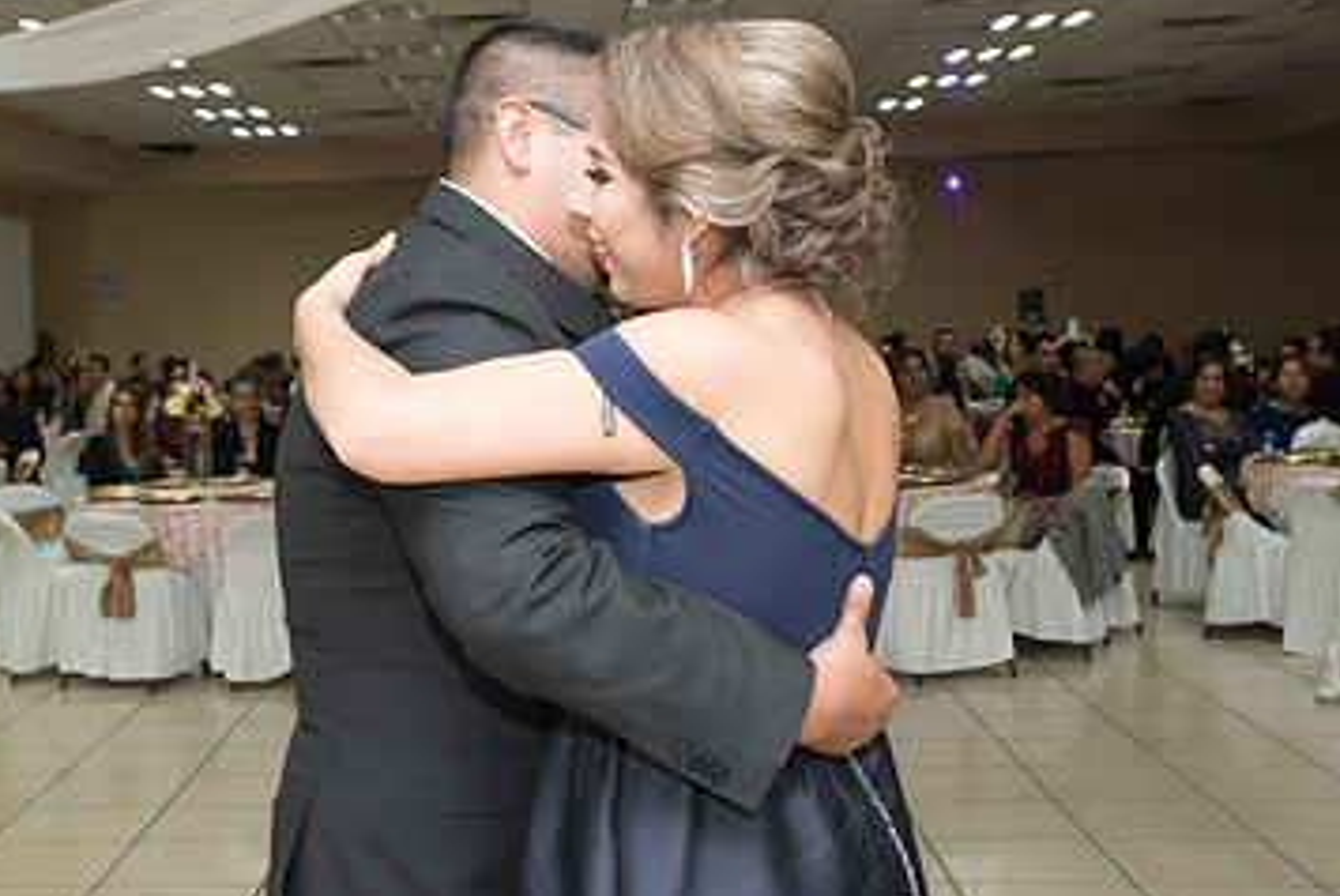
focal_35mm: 57
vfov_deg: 23.8
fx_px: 2123
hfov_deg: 34.5
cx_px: 388
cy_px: 382
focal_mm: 35
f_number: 3.5
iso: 1600
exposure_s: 1/100
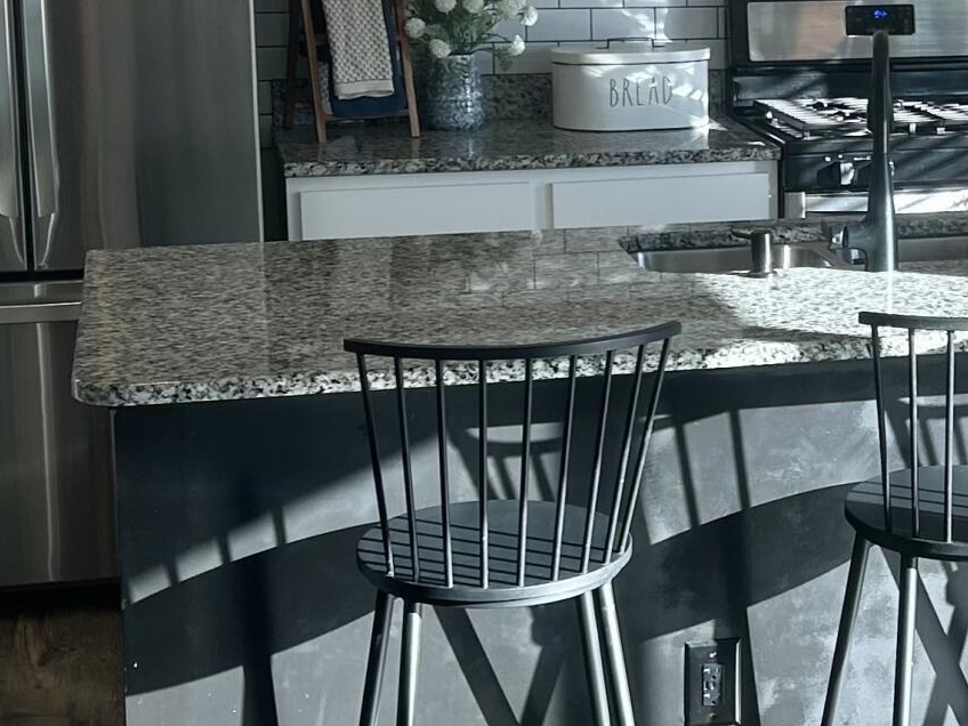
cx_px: 897
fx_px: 2573
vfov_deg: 16.0
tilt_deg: -8.7
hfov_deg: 20.8
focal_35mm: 92
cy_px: 258
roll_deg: -0.6
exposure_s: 1/233
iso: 40
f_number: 1.5
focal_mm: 5.7
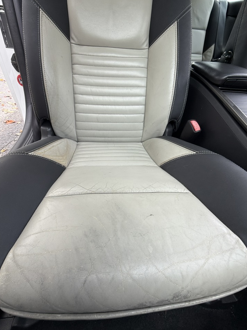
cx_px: 117
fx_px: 143
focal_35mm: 15
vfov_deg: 98.2
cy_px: 166
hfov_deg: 81.7
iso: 50
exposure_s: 1/135
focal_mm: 2.22
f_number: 2.2
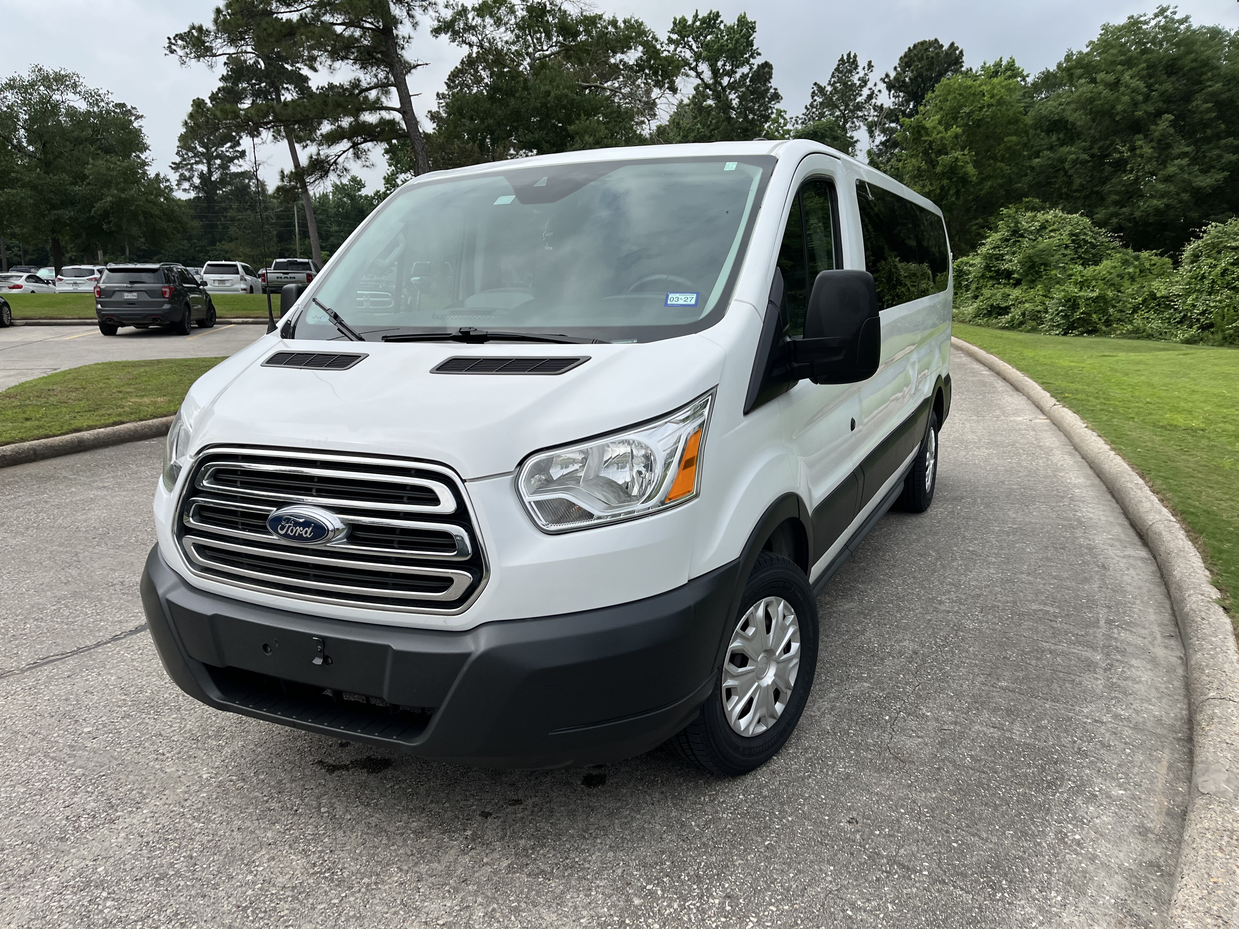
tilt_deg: -12.4
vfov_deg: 53.1
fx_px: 931
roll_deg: -0.6
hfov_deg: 67.3
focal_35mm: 26
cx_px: 620
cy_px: 464
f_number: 1.6
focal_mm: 5.1
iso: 50
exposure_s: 1/3521
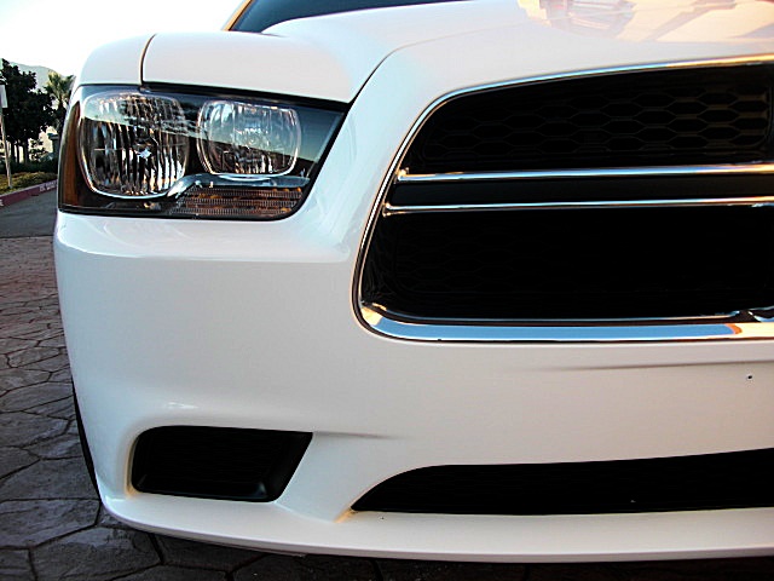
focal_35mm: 36
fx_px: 805
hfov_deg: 51.4
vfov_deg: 39.7
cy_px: 290
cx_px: 387
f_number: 2.8
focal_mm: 6.3
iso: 50
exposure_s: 1/60
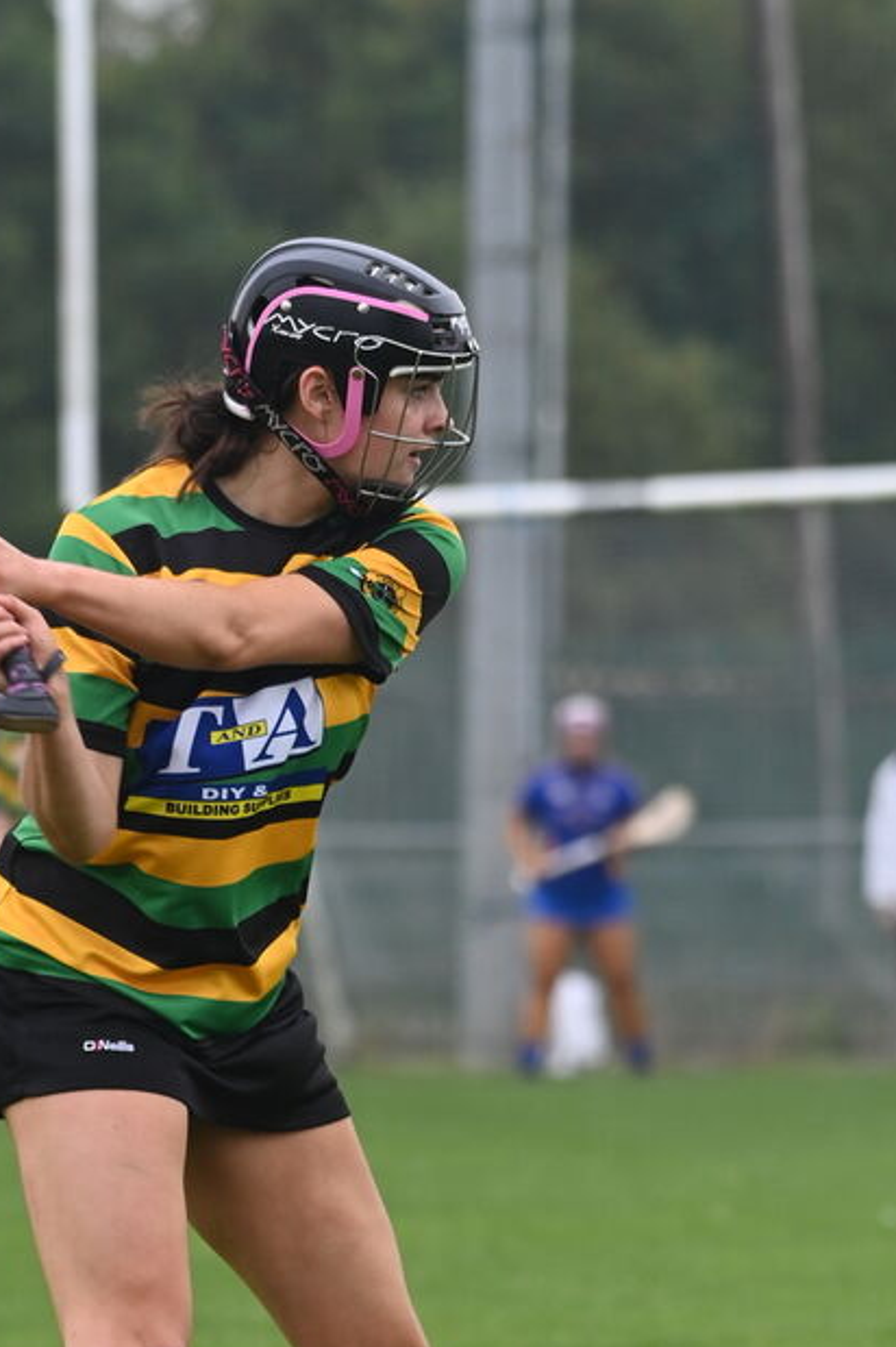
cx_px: 215
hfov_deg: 3.5
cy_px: 888
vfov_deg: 5.3
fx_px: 14500
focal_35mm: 388
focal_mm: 200
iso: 1000
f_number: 5.6
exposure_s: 1/1000
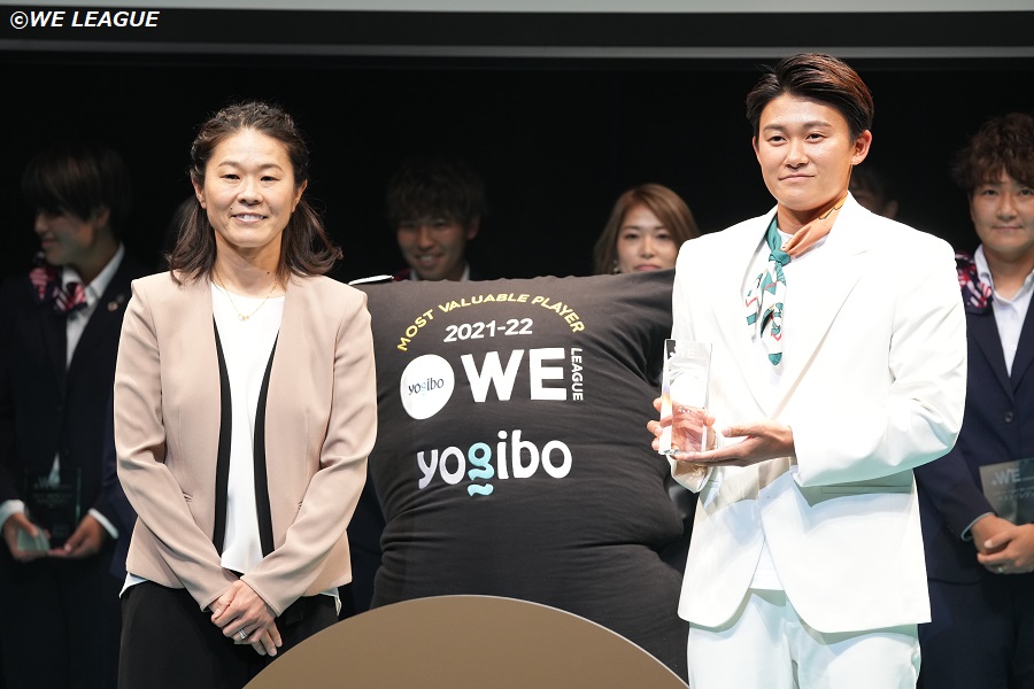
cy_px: 344
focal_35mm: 143
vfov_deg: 9.6
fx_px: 4107
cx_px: 517
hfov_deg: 14.3
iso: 2000
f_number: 5
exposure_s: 1/500
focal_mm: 143
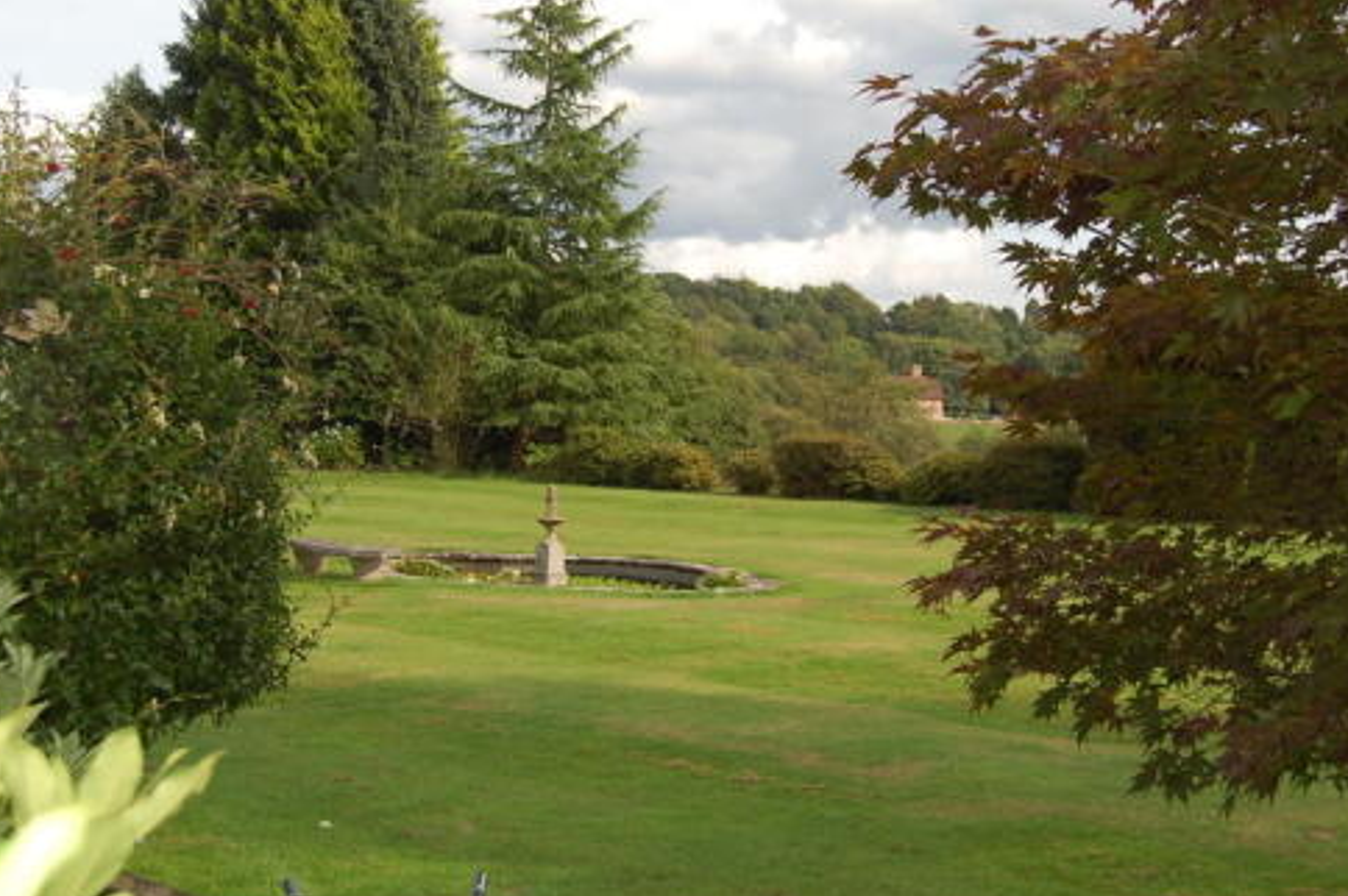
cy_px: 314
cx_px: 735
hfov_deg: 32.9
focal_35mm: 61
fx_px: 2282
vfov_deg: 22.2
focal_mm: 30
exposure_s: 1/500
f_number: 5.6
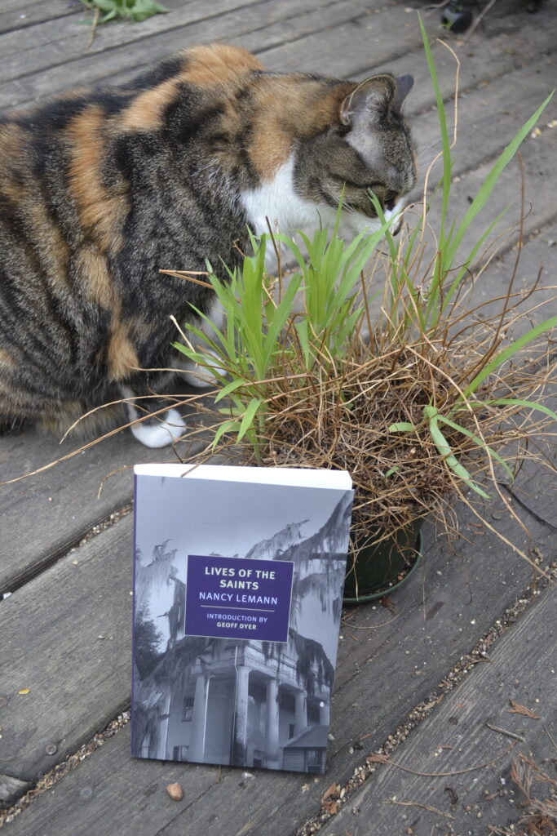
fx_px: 905
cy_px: 418
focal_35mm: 39
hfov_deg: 34.2
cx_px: 278
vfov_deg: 49.5
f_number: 4.2
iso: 200
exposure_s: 1/125
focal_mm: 26
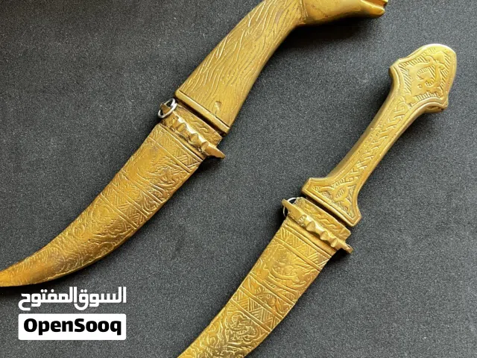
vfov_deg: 53.1
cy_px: 179
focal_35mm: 26
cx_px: 238
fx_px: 358
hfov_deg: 67.3
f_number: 1.5
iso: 200
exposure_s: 1/60
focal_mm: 5.7
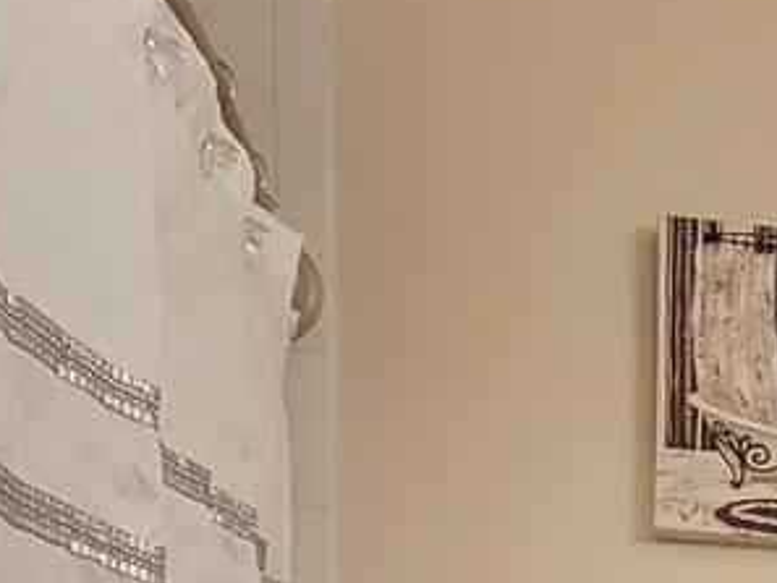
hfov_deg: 24.3
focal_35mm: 70
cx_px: 1012
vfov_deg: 16.0
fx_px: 1572
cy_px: 1195
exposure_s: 1/30
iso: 320
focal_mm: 2.2
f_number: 2.2
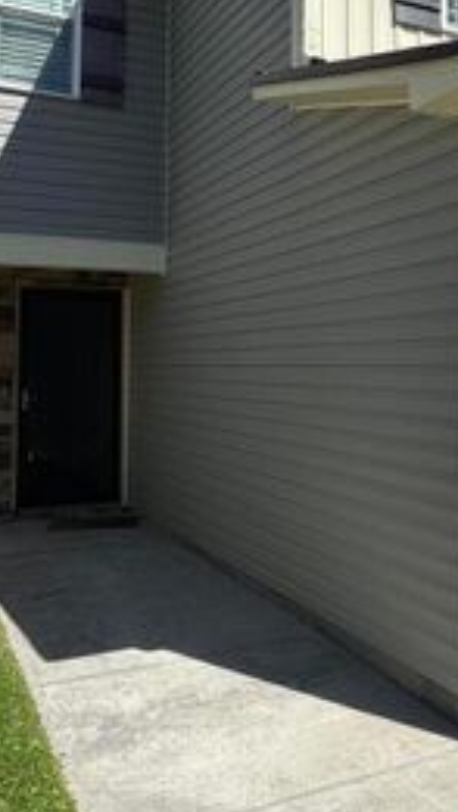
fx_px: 841
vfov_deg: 51.2
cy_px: 319
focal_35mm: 39
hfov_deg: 30.1
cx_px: 327
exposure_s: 1/2083
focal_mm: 2.22
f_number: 2.2
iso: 50
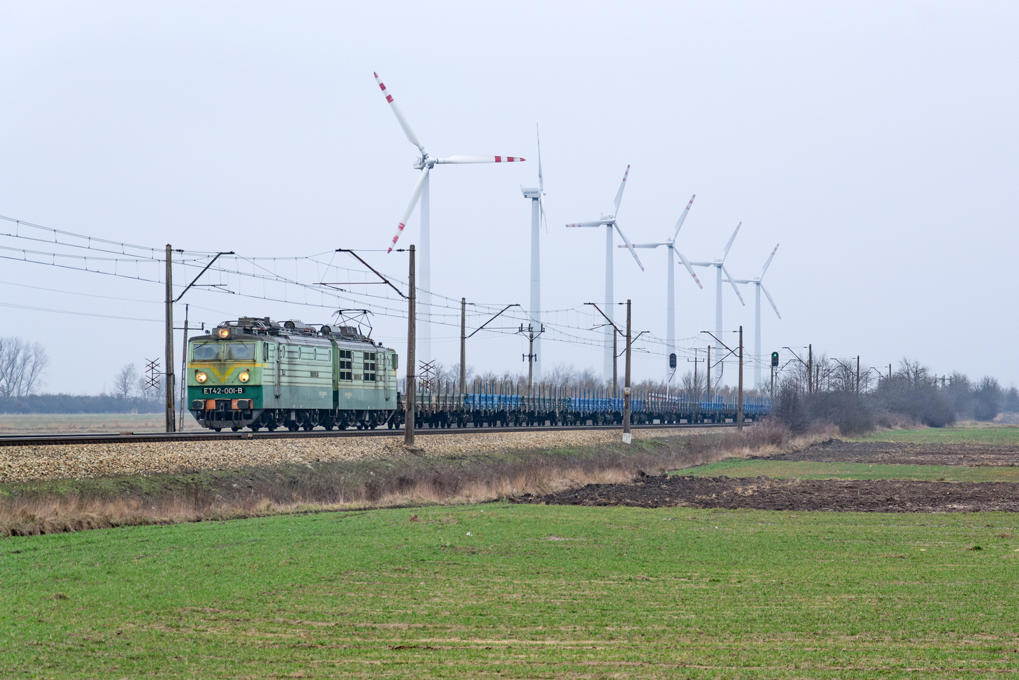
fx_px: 3184
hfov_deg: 18.2
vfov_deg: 12.2
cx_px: 510
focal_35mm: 112
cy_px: 340
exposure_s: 1/320
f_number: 6.3
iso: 400
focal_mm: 75
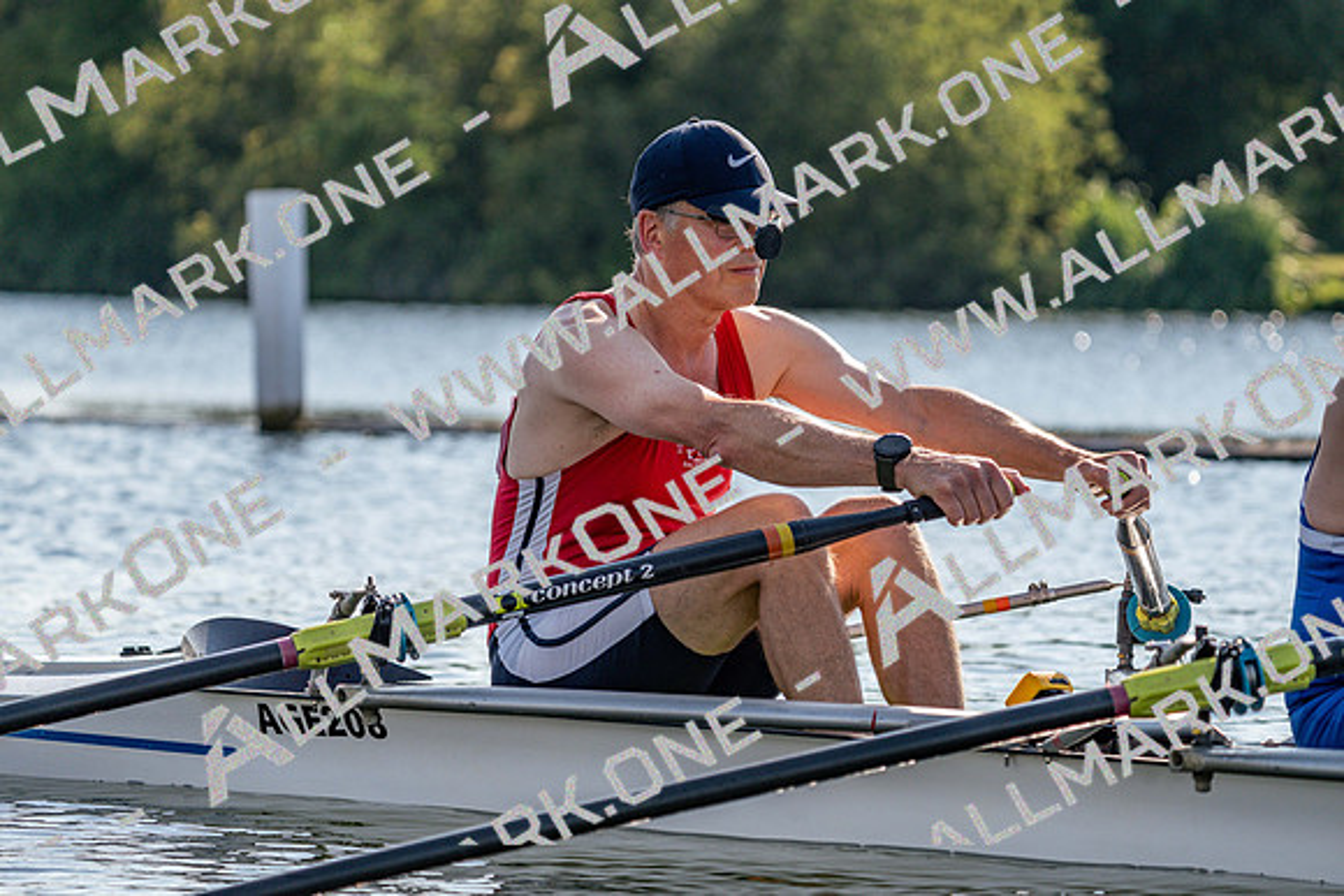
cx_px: 672
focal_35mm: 200
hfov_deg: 10.3
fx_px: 7468
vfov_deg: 6.9
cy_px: 448
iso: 250
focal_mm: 200
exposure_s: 1/1600
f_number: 5.6
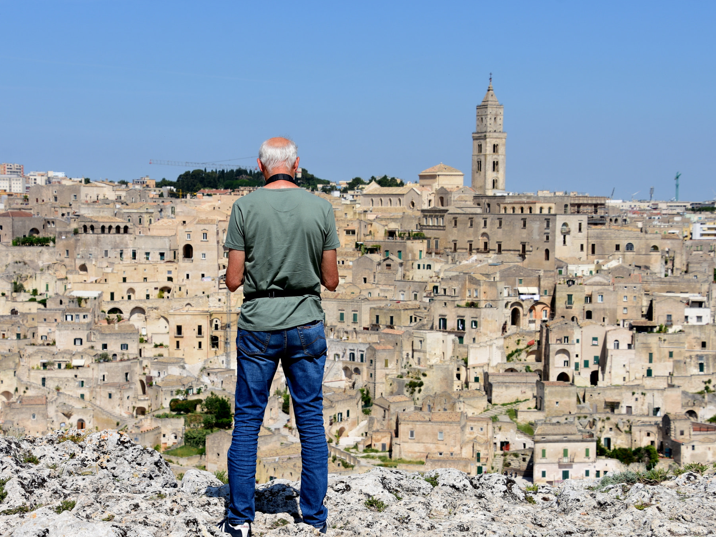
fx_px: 1283
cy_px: 268
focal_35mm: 62
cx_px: 346
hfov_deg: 31.2
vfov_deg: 23.7
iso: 100
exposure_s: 1/400
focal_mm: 38
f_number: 8
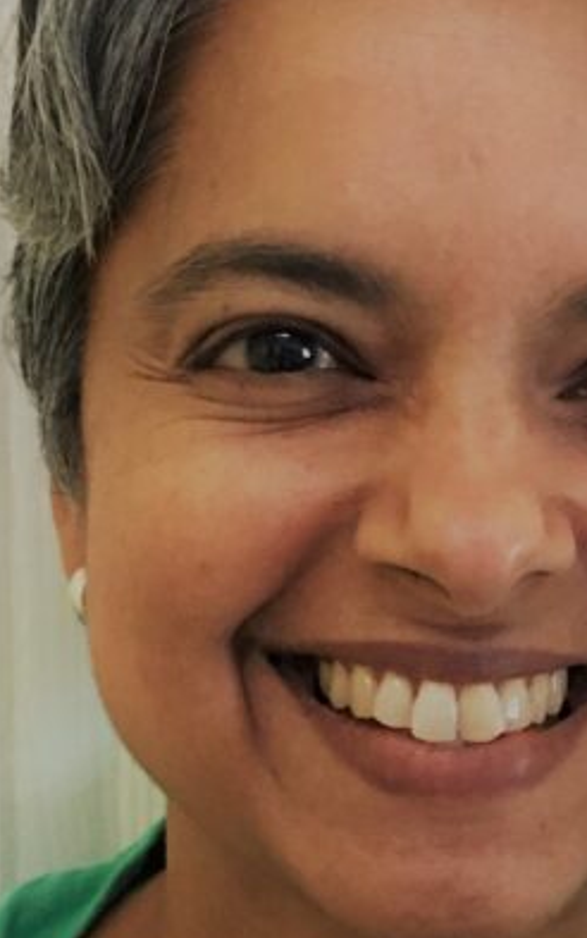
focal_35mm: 80
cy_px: 473
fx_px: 2045
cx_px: 396
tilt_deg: -7.9
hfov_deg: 16.3
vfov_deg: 25.8
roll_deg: -0.9
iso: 200
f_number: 2.2
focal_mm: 4.15
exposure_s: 1/30
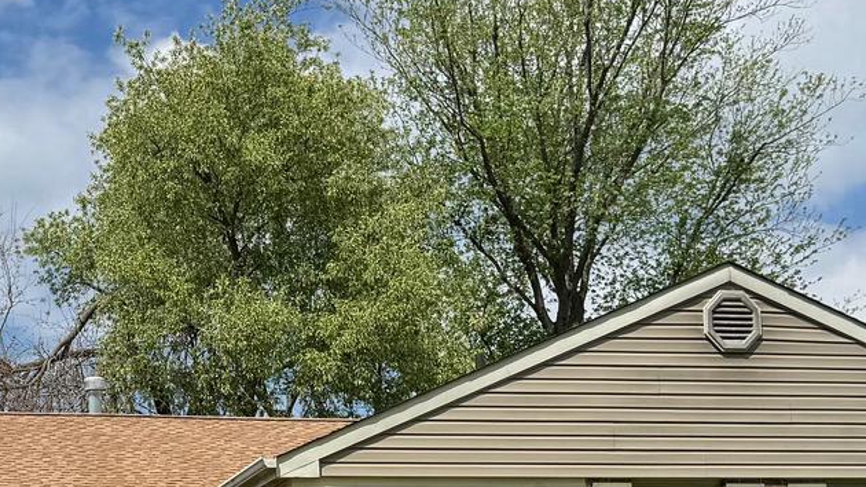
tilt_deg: +5.6
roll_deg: +2.0
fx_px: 1951
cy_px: 619
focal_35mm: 85
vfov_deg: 13.7
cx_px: 184
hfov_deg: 24.7
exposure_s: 1/7092
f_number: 1.78
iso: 80
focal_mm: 6.76
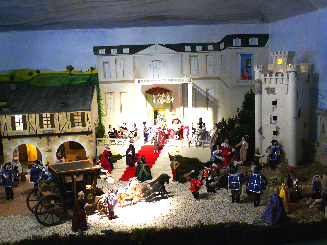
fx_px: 406
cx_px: 164
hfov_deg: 43.9
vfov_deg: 33.6
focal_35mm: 43
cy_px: 122
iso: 160
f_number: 2.8
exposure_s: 1/30
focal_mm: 9
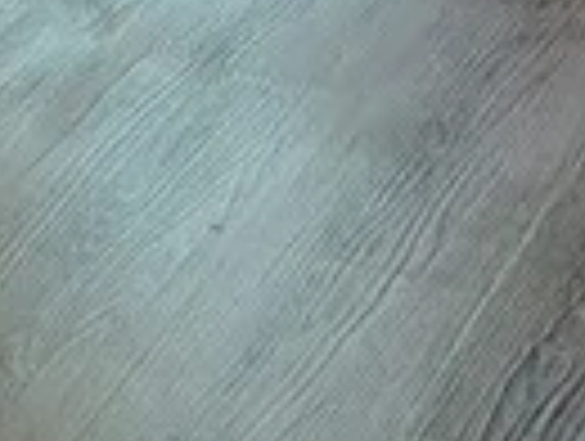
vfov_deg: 7.0
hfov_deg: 8.7
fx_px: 3200
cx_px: -1161
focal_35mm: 189
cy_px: -911
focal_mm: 6.9
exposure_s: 1/171
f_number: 1.68
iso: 16
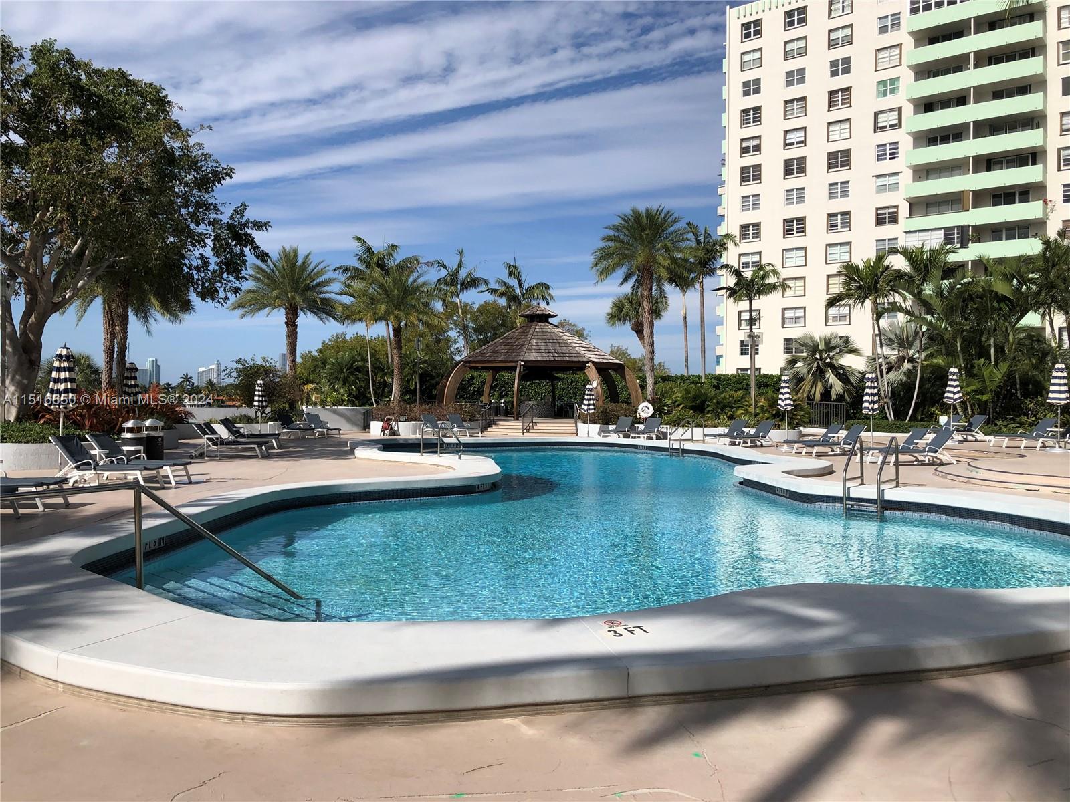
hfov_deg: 63.4
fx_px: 865
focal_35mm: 28
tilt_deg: -0.9
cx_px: 535
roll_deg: -0.2
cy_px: 401
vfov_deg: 49.7
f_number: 1.8
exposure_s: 1/4425
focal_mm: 3.99
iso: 25
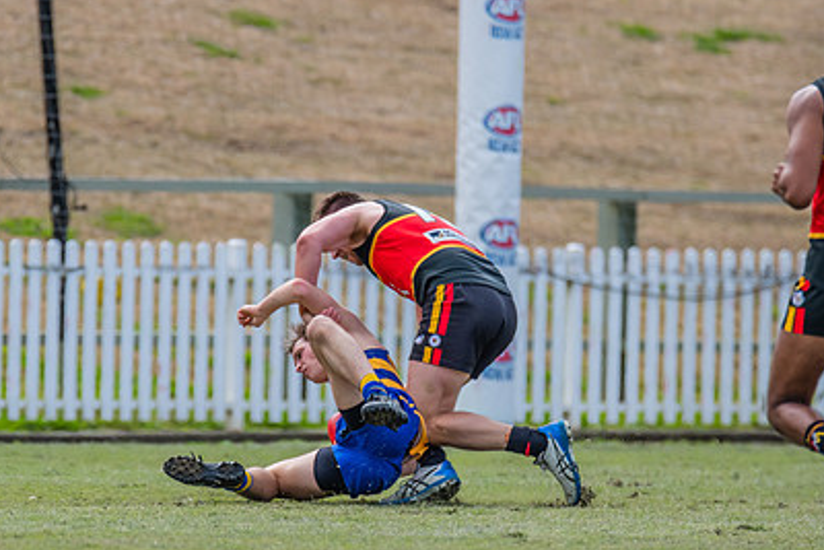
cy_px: 307
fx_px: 20515
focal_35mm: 896
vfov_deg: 1.5
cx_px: 456
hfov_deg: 2.3
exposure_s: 1/1600
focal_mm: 550
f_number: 7.1
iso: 800
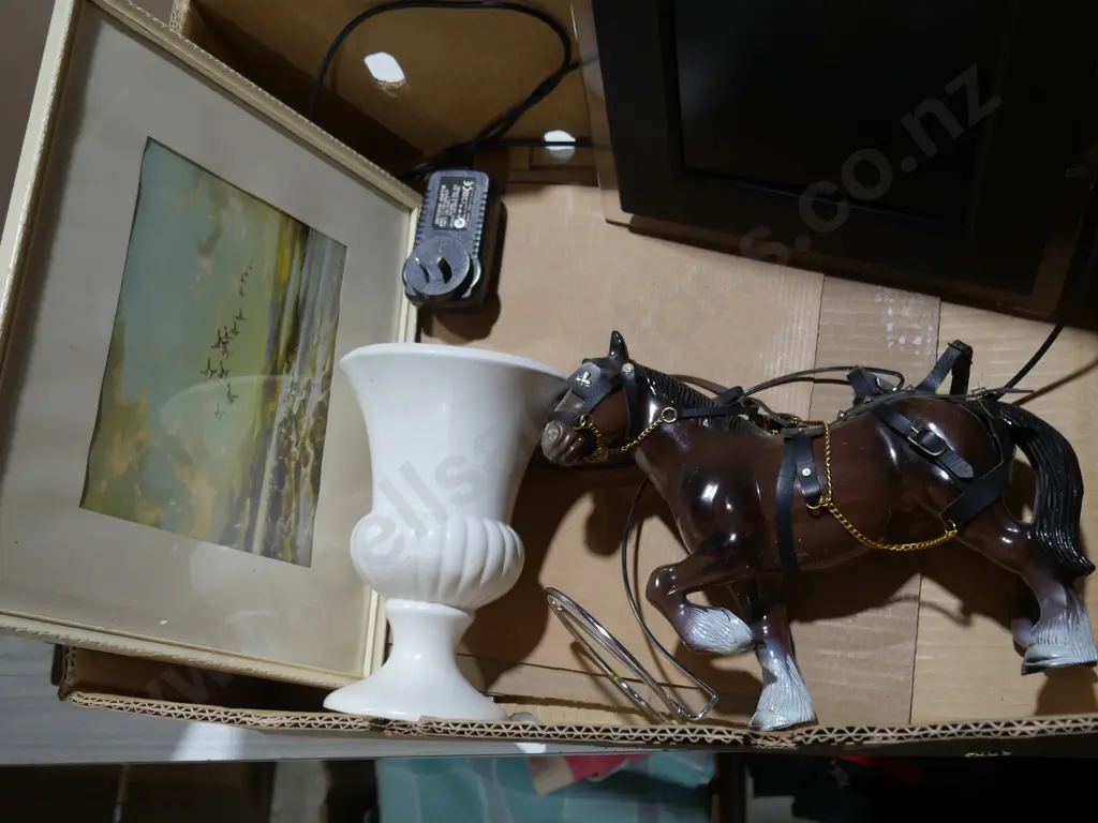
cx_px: 549
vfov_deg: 37.7
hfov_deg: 49.0
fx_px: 1205
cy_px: 412
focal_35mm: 38
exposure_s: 1/80
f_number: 4.1
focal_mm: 19
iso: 200
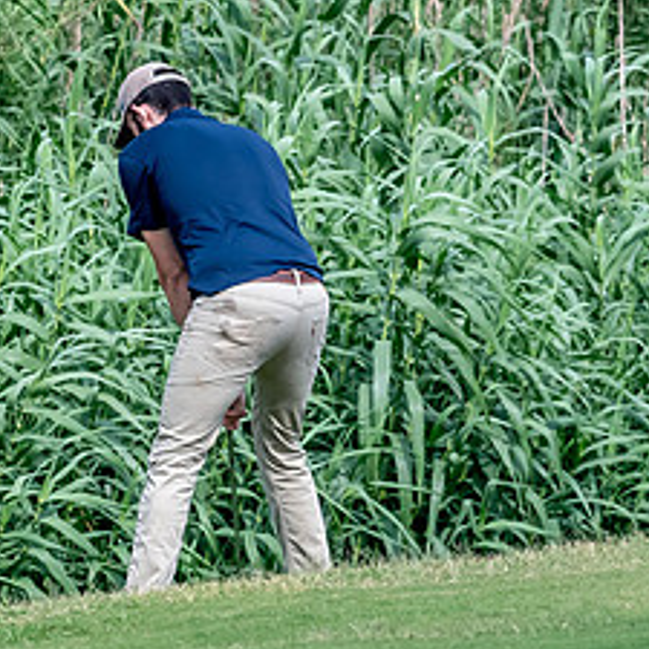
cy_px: 226
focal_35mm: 755
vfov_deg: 2.3
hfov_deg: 2.3
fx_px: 16015
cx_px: 179
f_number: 5.6
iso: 1250
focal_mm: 230
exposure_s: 1/2000
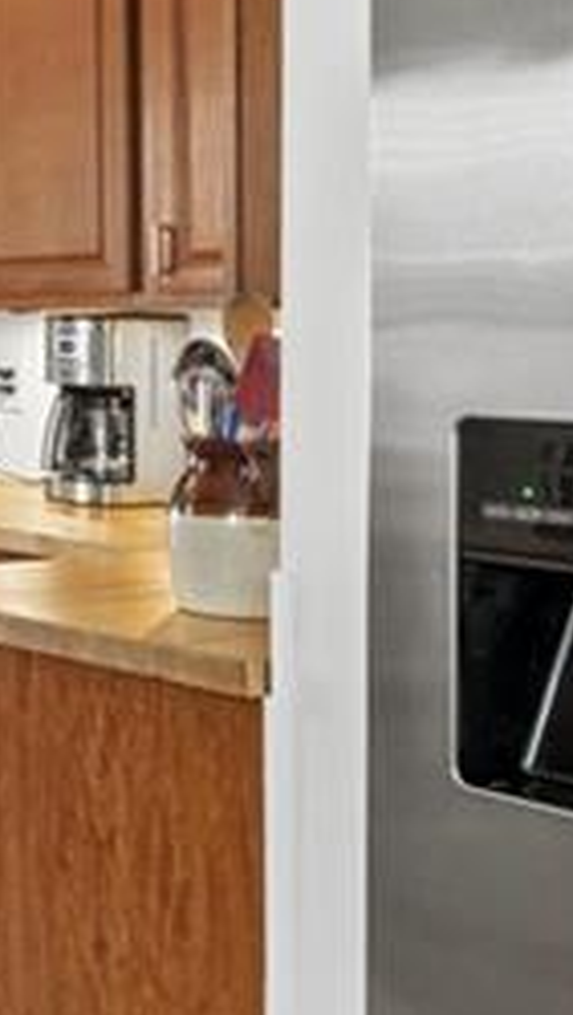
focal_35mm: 60
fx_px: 1617
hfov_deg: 16.0
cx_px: -545
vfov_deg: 34.6
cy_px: 343
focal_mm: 14
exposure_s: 3
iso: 400
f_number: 11
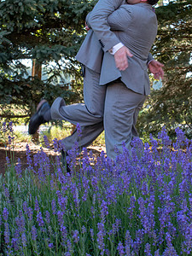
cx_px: 113
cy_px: 102
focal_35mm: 78
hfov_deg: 18.9
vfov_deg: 25.0
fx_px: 577
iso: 400
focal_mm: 36
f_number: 7.1
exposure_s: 1/200
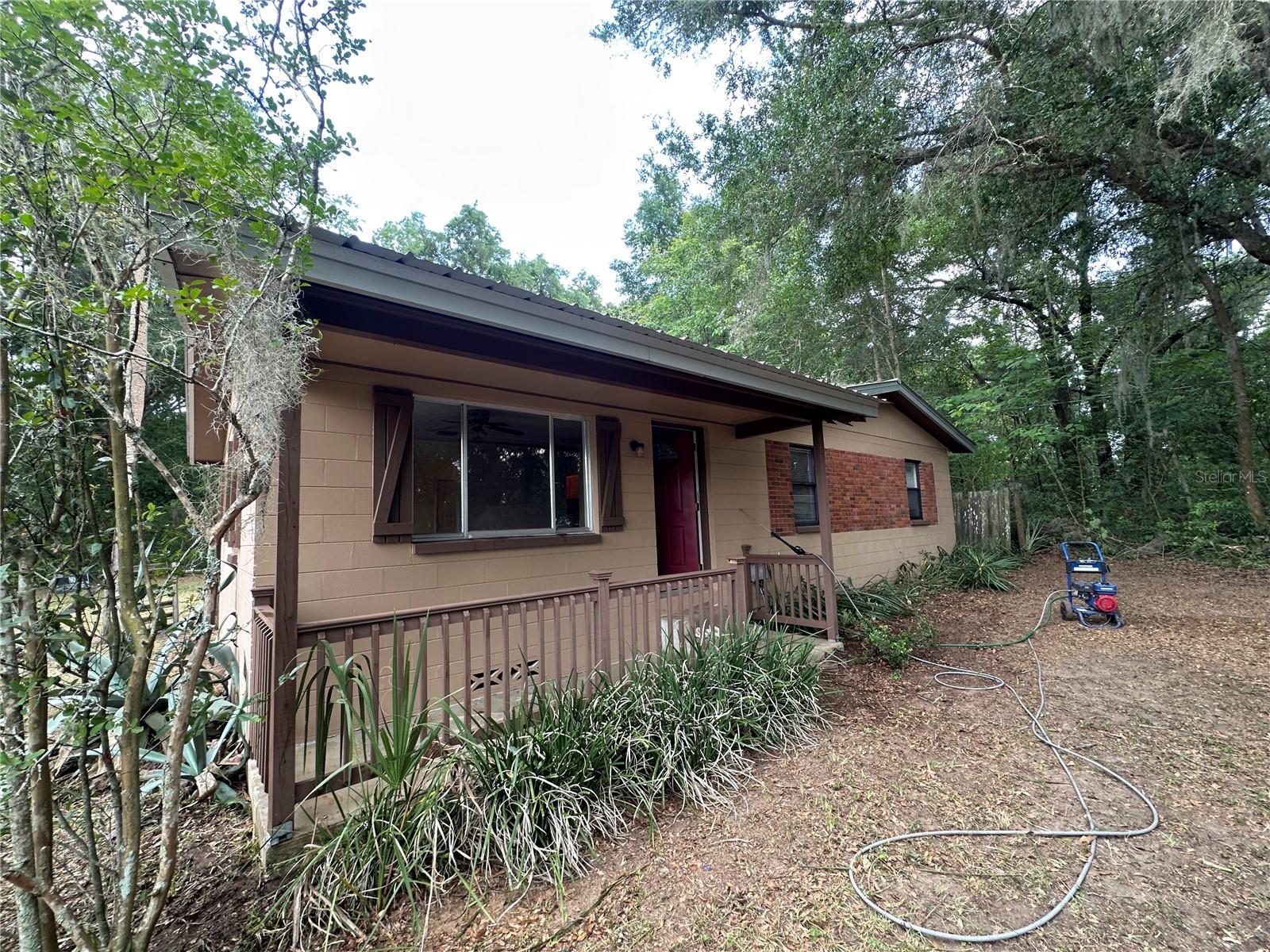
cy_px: 476
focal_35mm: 14
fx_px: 514
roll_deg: +3.4
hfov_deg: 102.1
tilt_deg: +5.9
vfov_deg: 85.7
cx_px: 635
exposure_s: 1/99
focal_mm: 2.22
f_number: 2.2
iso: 80
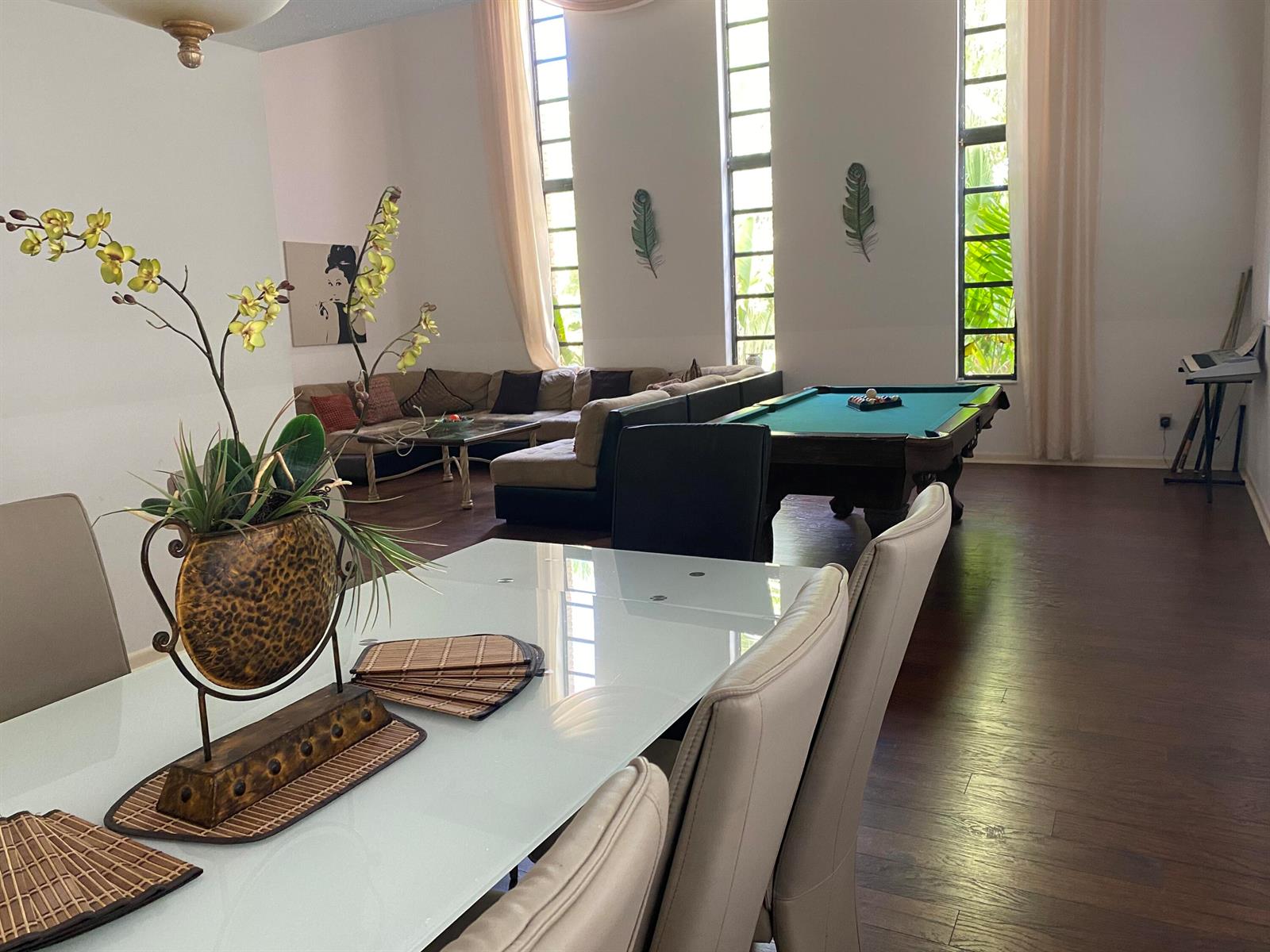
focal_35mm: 26
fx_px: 954
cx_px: 635
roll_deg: +3.7
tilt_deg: -10.1
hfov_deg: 67.3
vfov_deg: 53.1
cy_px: 476
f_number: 1.8
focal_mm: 4.25
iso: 320
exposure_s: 1/60
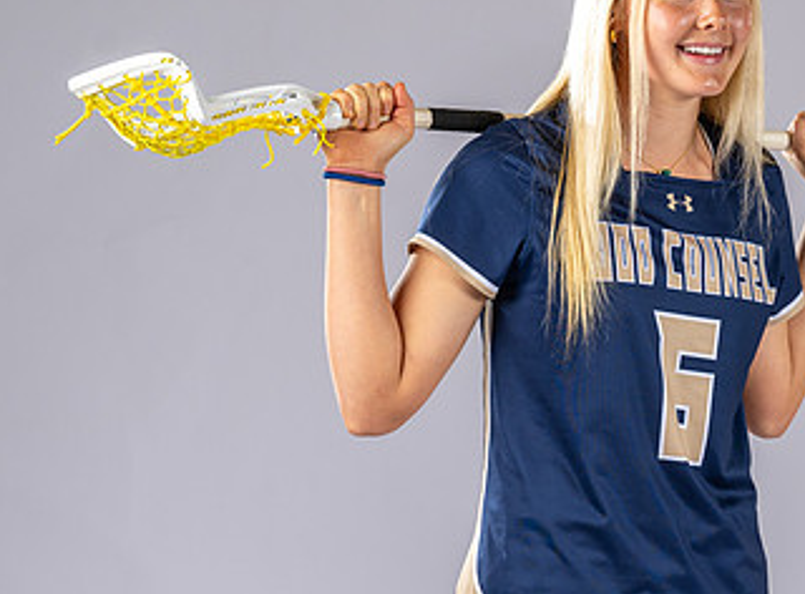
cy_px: 410
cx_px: 730
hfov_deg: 8.7
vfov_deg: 6.4
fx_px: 5294
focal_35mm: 229
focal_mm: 89
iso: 250
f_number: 6.3
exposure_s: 1/200
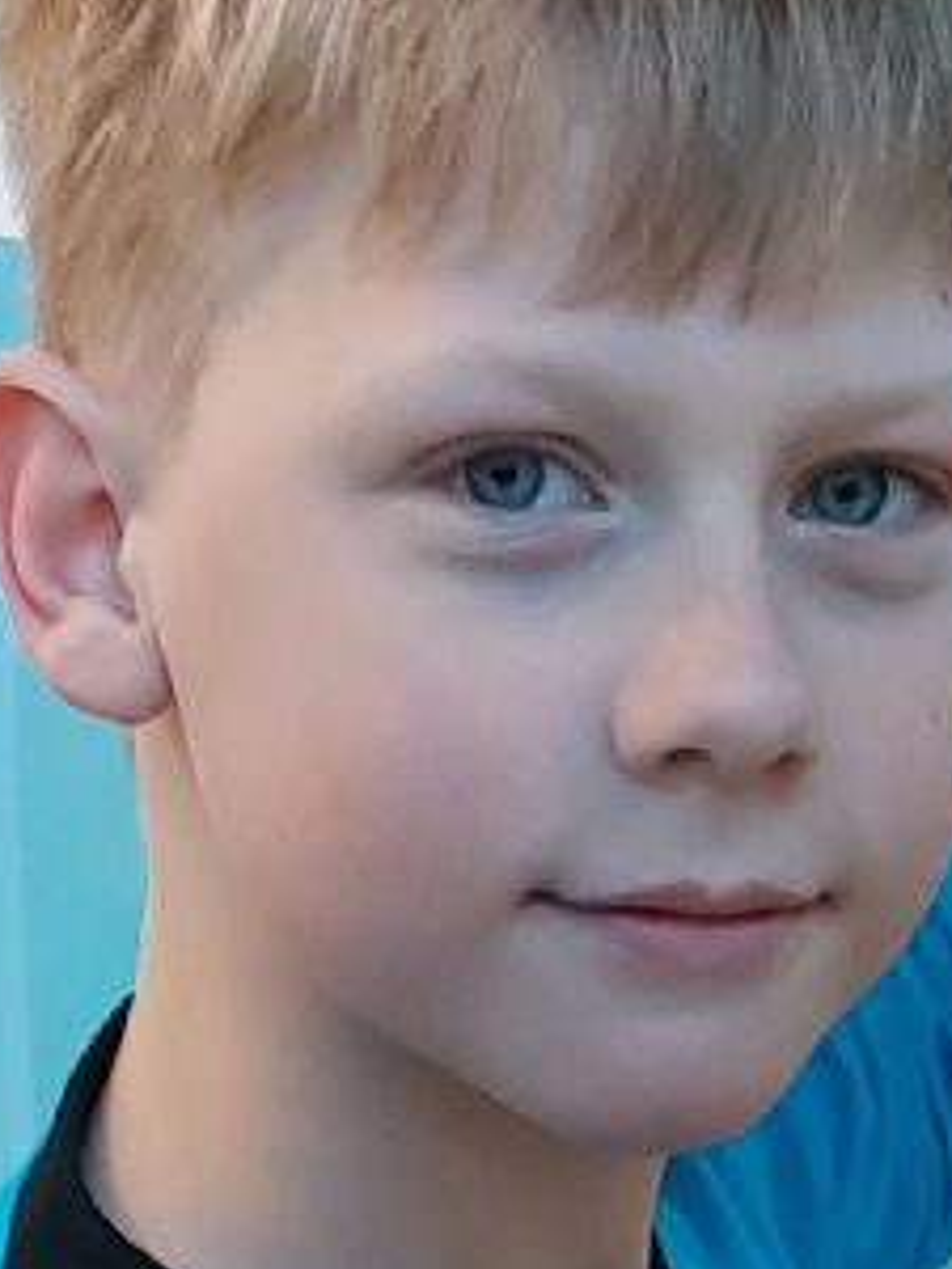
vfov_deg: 39.3
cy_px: 825
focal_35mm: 48
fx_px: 1760
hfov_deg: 29.9
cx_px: 681
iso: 320
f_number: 1.8
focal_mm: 5.23
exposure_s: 1/100
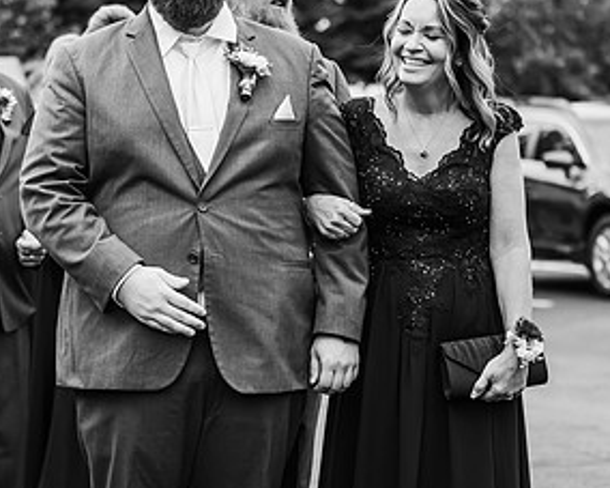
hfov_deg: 14.4
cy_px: 196
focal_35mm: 134
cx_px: 281
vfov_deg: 11.5
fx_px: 2418
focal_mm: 70
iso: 320
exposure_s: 1/1600
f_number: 2.8
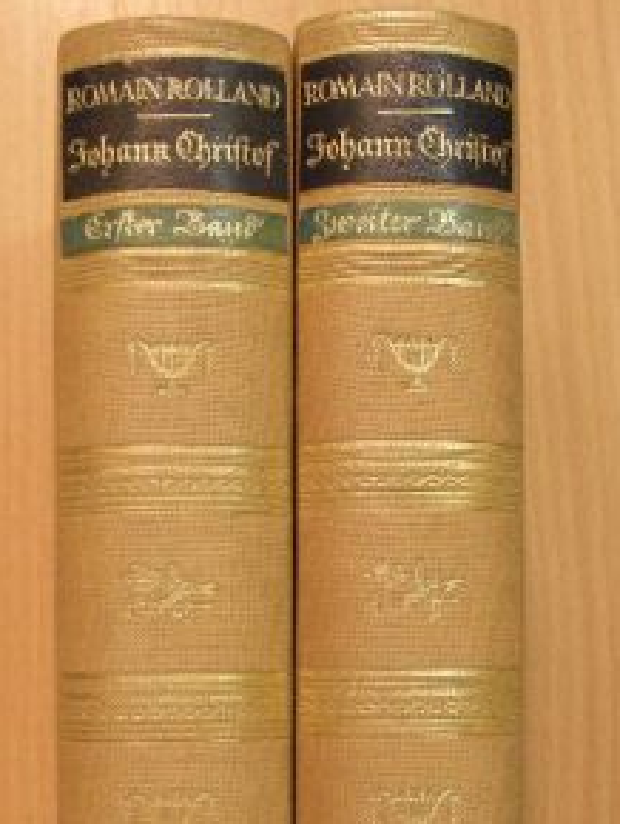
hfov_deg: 23.0
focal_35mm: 64
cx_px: 293
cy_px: 632
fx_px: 1526
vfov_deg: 29.7
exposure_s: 1/23.7
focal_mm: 6.8
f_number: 3.5
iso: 200
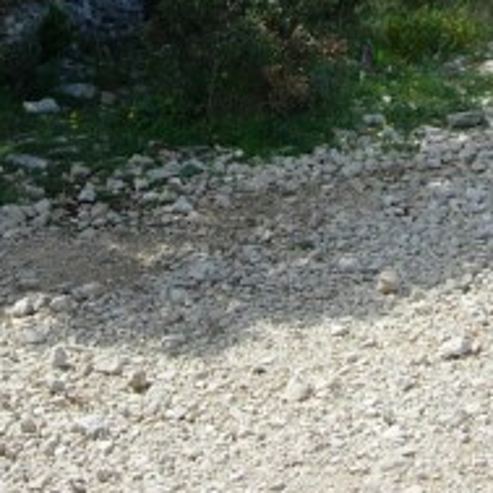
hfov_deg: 15.3
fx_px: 1837
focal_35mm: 114
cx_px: 248
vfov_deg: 14.8
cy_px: -81
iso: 64
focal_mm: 7.8
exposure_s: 1/1024
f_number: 2.8
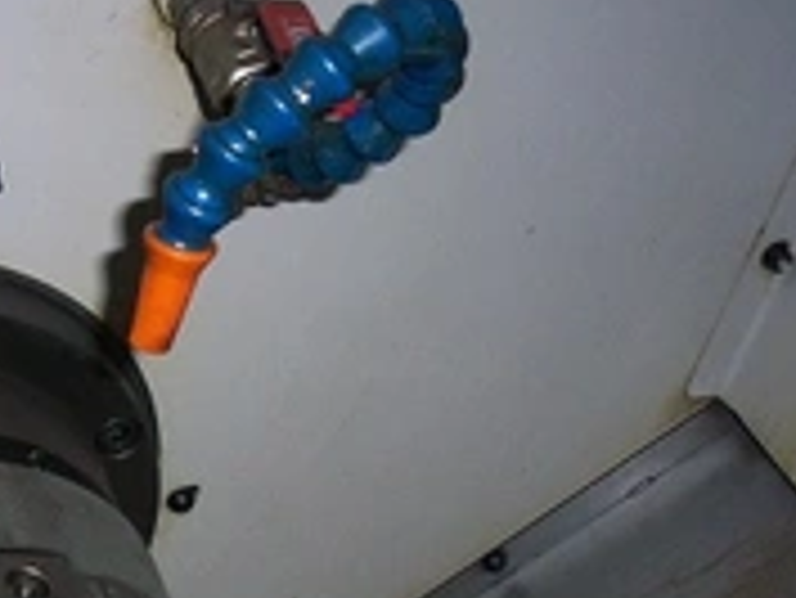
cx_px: -22
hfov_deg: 21.8
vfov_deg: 16.8
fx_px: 1979
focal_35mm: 86
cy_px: 585
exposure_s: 1/60
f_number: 3.5
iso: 200
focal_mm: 6.3
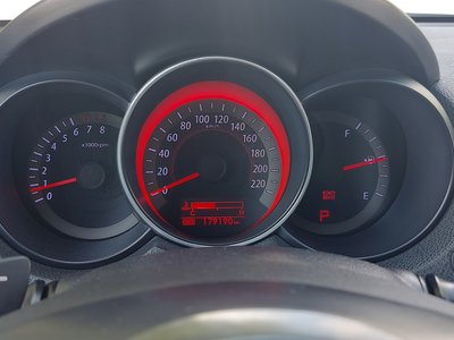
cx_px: 227
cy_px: 170
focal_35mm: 24
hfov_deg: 71.6
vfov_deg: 56.8
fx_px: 315
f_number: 1.8
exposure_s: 1/50
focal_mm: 5.23
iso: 64
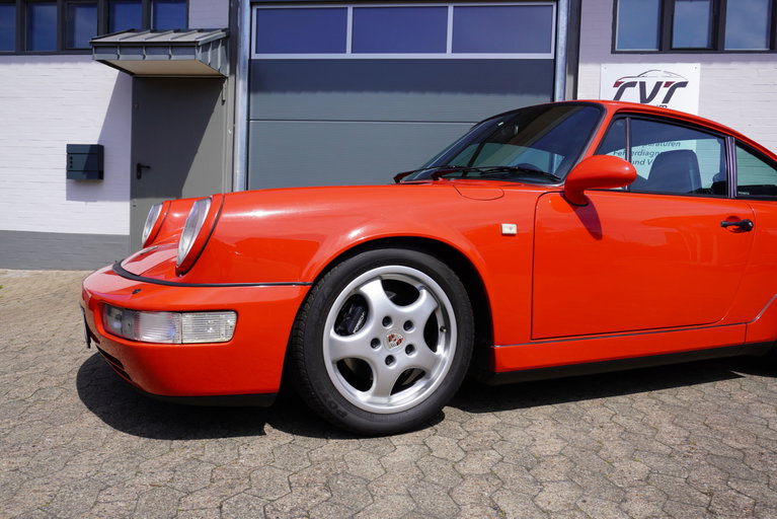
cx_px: 388
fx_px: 680
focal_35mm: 32
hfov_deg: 59.5
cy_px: 260
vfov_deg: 41.7
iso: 100
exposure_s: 1/640
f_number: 5
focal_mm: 21
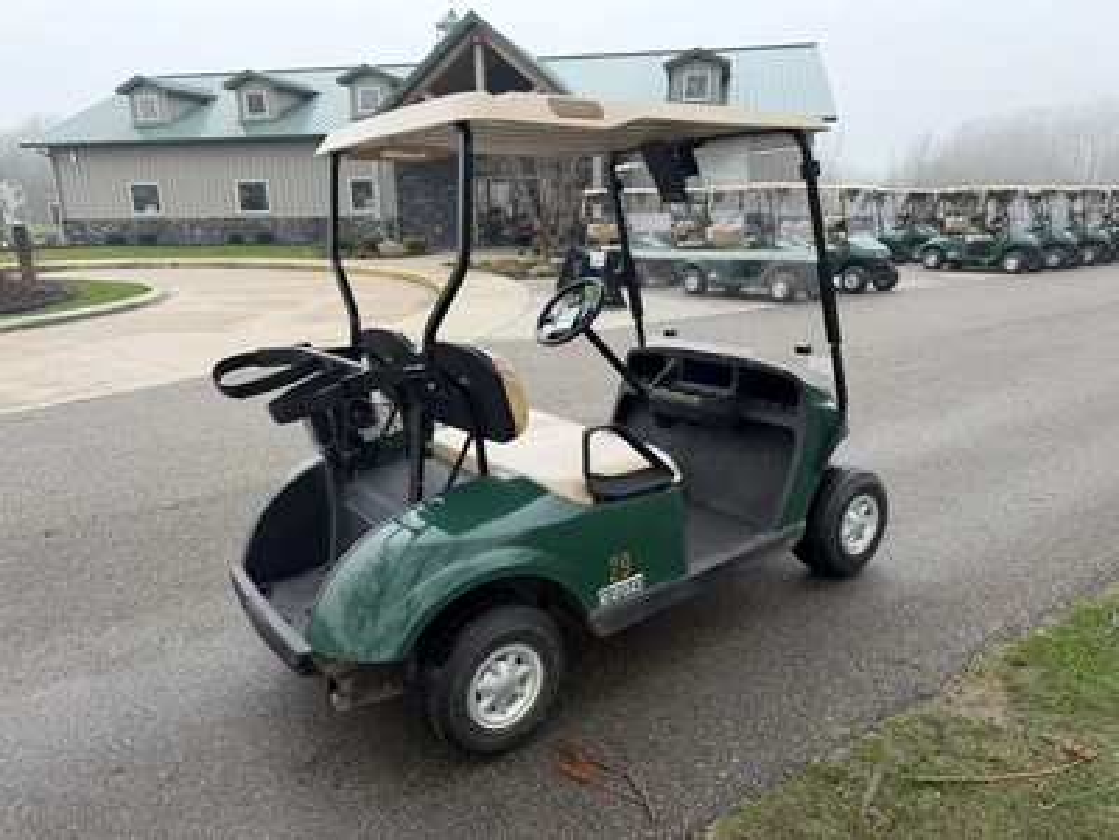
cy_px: 420
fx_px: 776
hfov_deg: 71.6
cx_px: 560
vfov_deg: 56.8
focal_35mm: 24
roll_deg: +0.0
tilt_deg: -17.5
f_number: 1.78
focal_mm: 6.76
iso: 80
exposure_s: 1/992
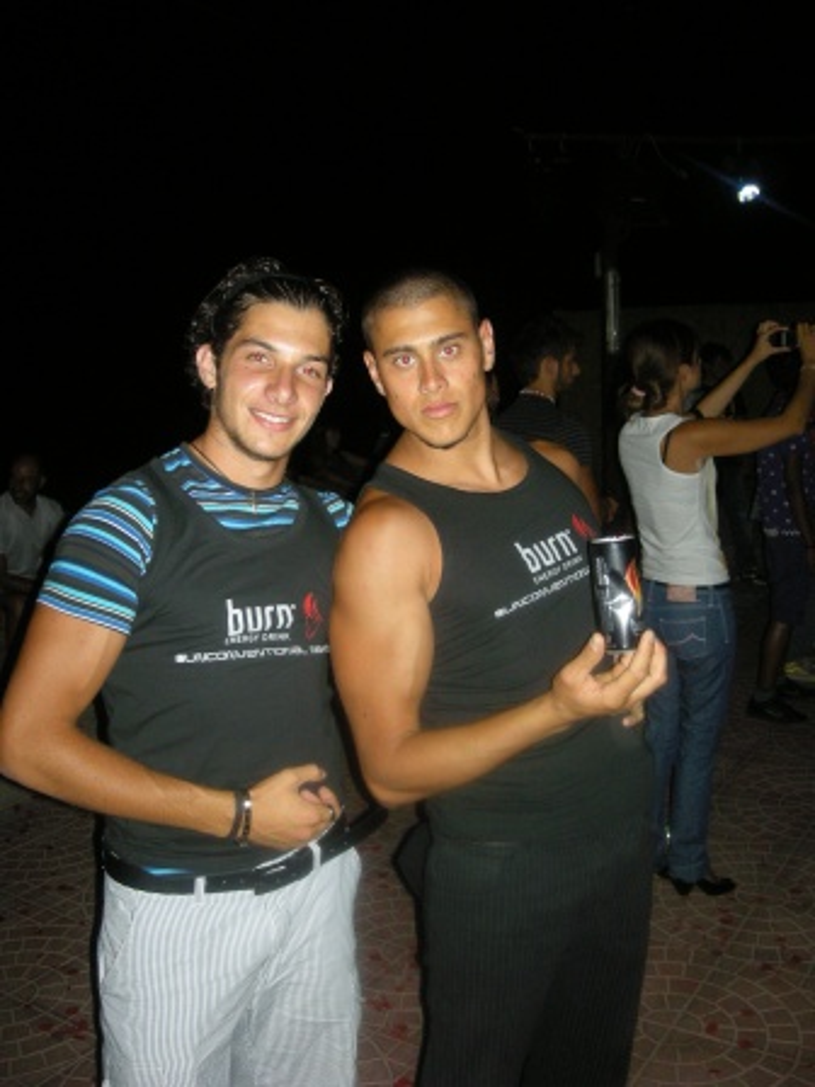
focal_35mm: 35
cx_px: 408
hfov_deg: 40.7
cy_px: 544
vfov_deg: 52.6
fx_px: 1099
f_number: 2.8
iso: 201
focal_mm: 5.7
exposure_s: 1/60
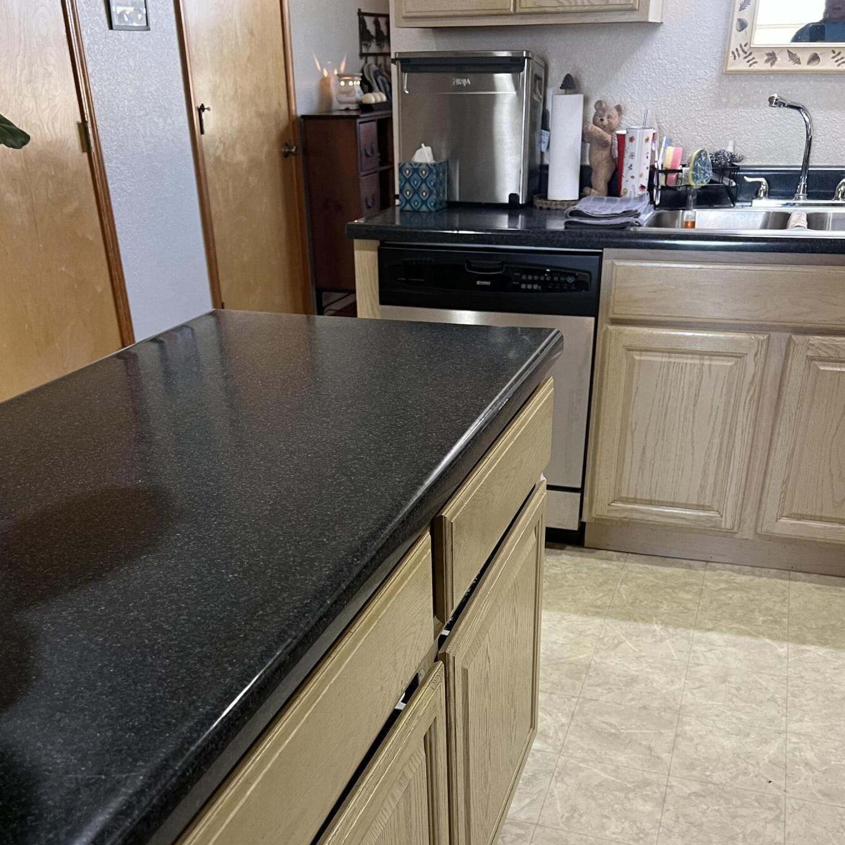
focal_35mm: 34
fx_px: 939
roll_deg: +1.7
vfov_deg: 46.9
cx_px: 424
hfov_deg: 48.5
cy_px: 620
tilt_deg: -31.3
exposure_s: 1/60
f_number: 1.5
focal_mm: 5.7
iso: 200
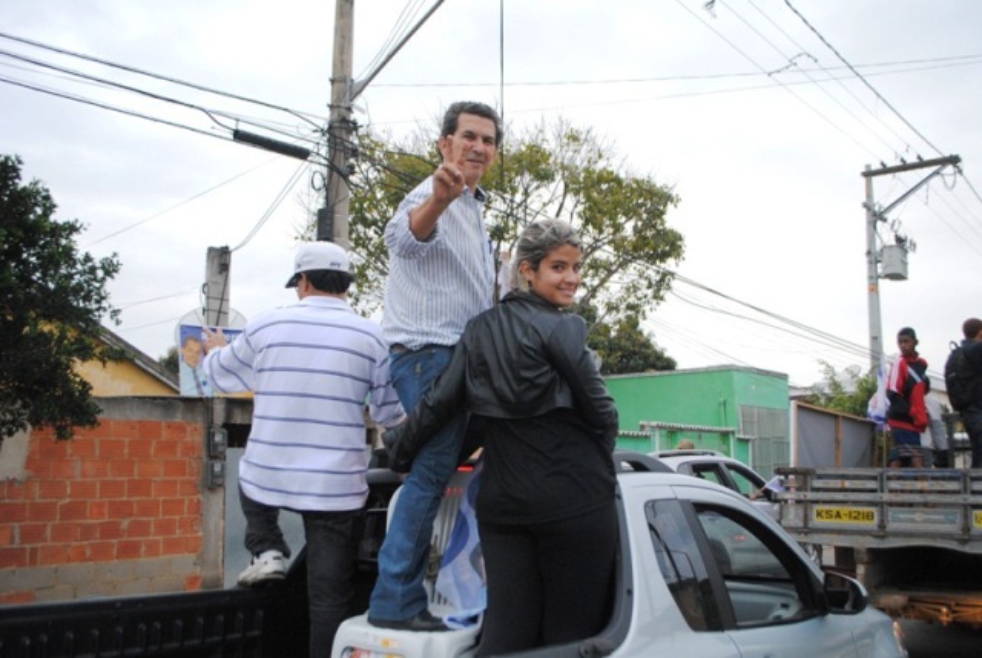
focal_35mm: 33
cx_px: 491
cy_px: 329
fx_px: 902
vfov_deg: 40.1
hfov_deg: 57.1
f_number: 4
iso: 800
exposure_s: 1/320
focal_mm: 22
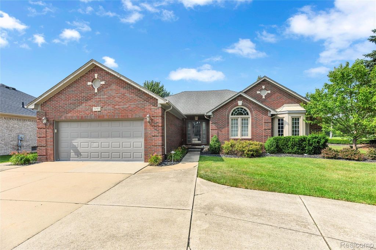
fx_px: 146
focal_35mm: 14
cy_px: 125
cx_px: 188
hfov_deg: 104.3
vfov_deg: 81.1
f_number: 8
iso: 80
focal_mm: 14
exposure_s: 1/250
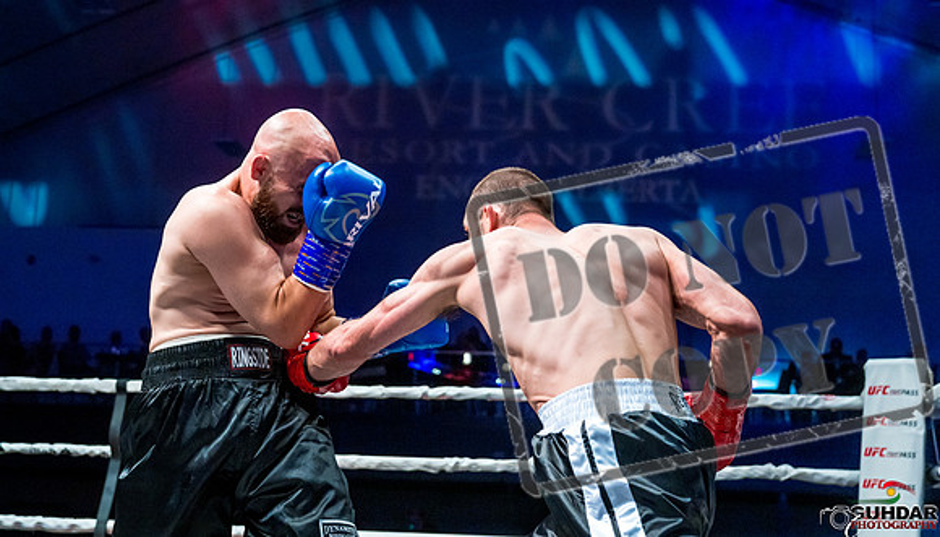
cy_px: 171
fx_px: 1448
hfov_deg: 36.0
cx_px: 437
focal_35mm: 58
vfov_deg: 20.9
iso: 4000
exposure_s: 1/1000
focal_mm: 47
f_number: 4
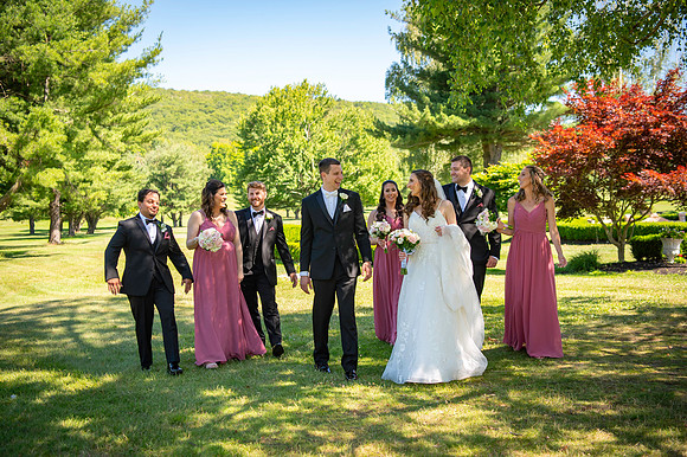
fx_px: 763
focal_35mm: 40
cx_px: 344
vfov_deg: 33.4
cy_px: 228
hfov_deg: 48.5
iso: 250
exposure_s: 1/800
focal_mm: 40
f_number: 3.2
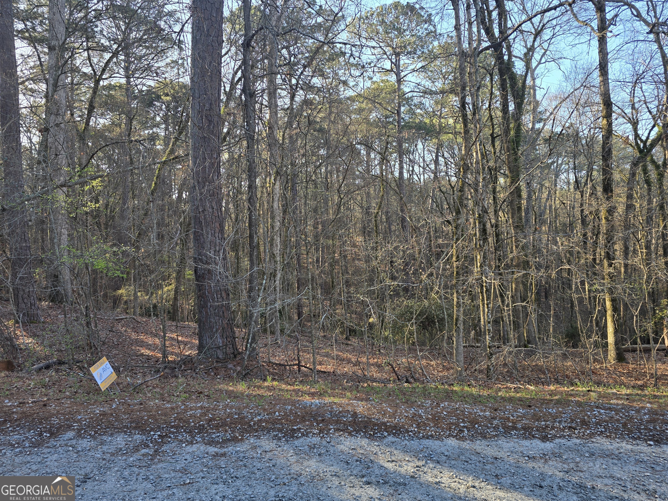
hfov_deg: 73.9
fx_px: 444
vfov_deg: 58.9
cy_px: 250
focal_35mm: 23
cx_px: 334
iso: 20
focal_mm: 6.3
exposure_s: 1/180
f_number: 1.7
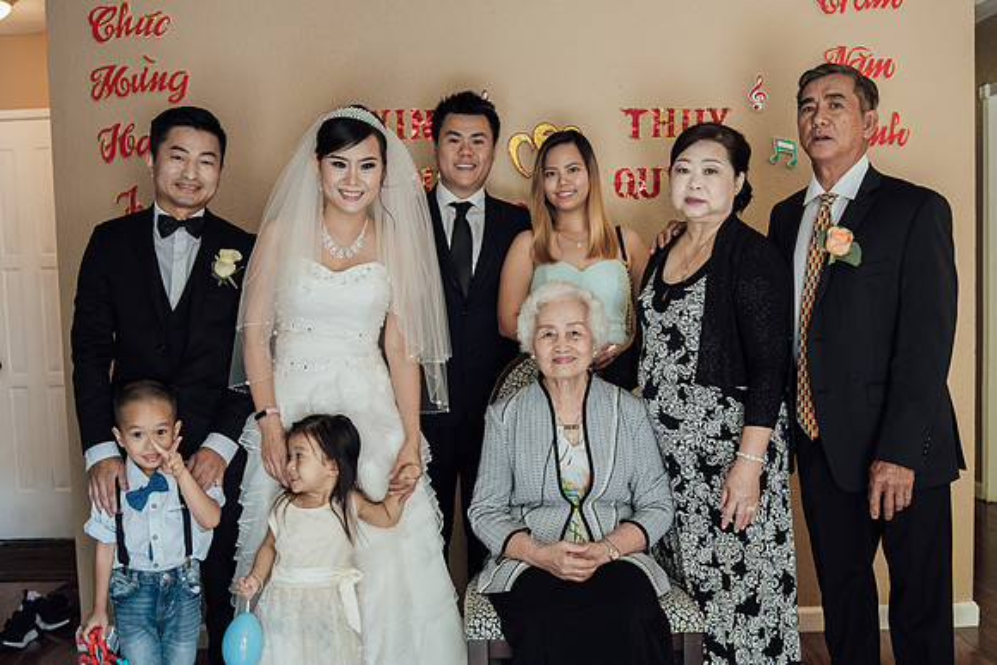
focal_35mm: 39
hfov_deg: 49.7
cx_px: 486
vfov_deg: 34.3
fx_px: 1077
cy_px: 362
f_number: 5
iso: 1250
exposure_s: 1/60
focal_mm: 35
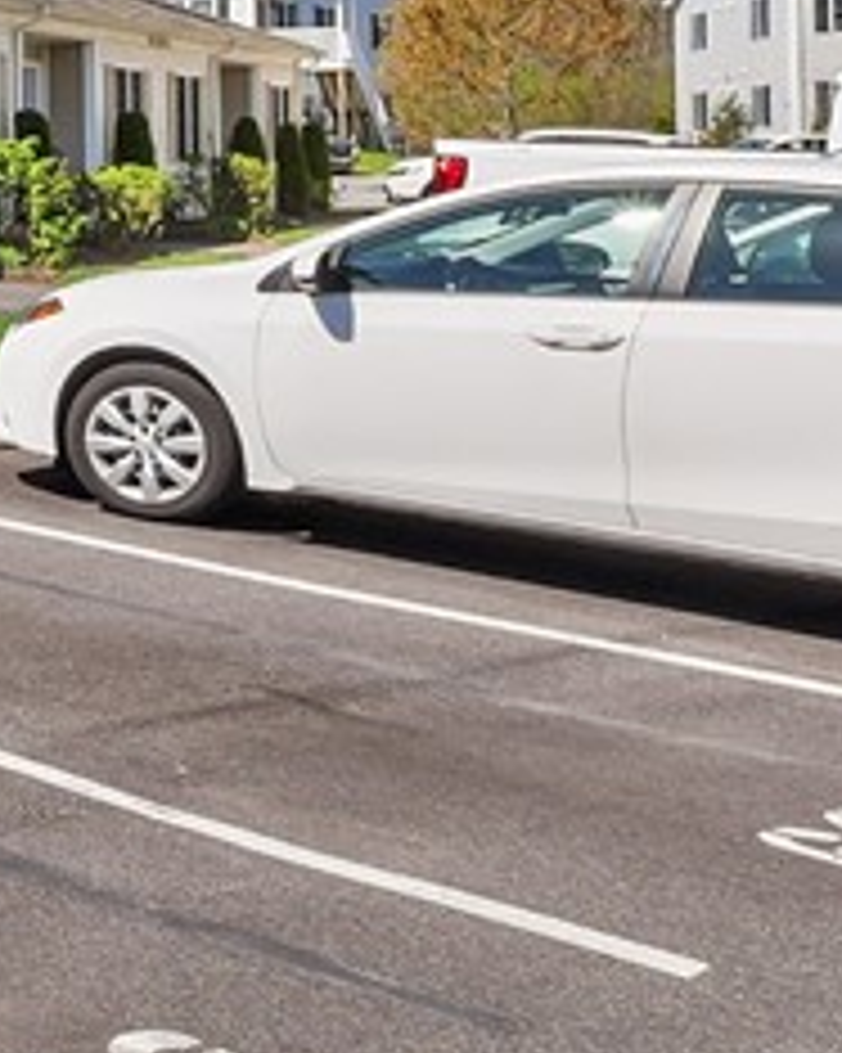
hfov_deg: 15.1
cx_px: -1157
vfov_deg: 29.7
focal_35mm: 61
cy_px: 112
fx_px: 1901
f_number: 10
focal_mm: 10
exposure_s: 1/250
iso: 320
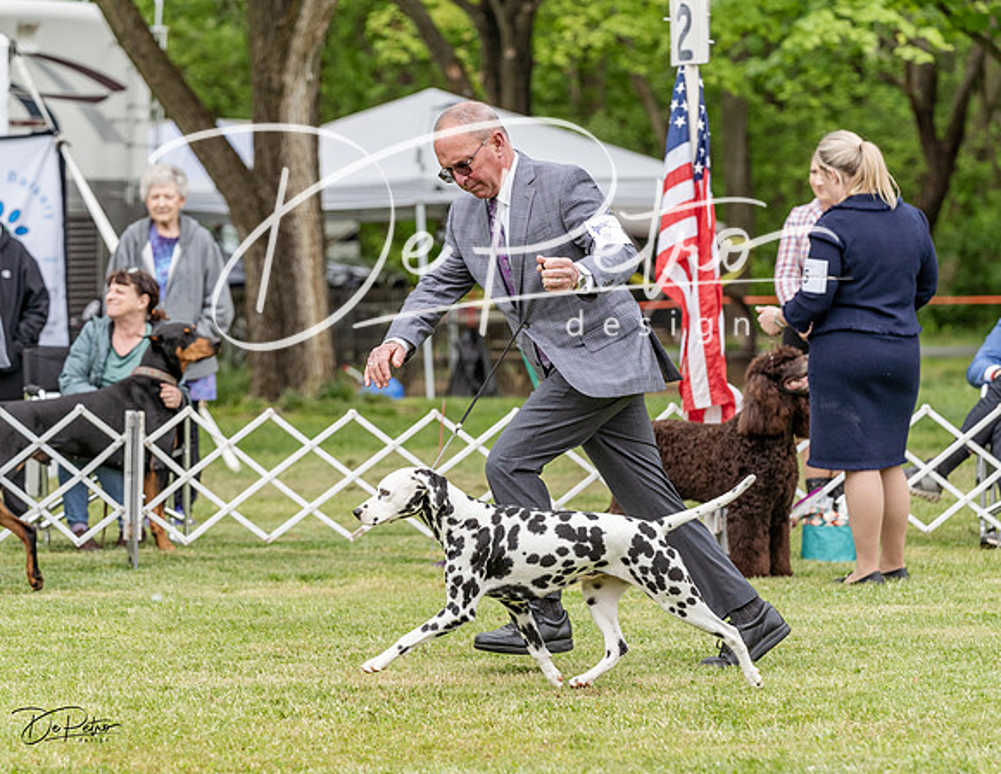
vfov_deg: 8.8
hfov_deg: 11.3
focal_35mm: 172
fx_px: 5040
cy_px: 398
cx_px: 471
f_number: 4.5
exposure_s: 1/1000
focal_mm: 142
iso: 400
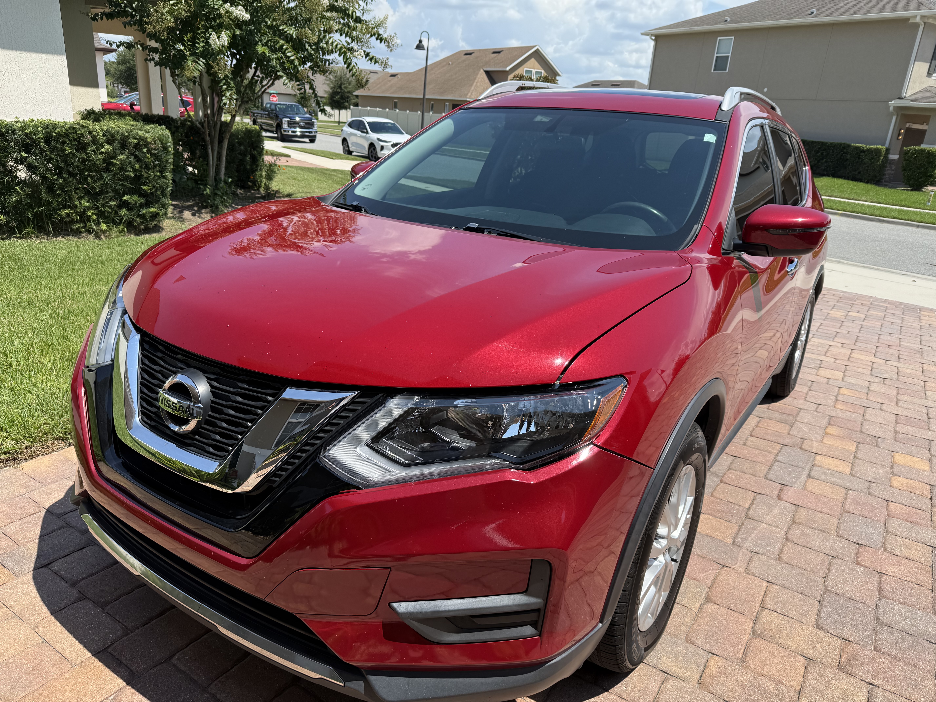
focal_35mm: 24
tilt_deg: -20.9
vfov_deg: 56.8
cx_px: 468
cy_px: 351
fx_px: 649
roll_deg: -5.3
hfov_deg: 71.6
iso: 80
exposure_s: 1/3021
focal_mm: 6.76
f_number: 1.78
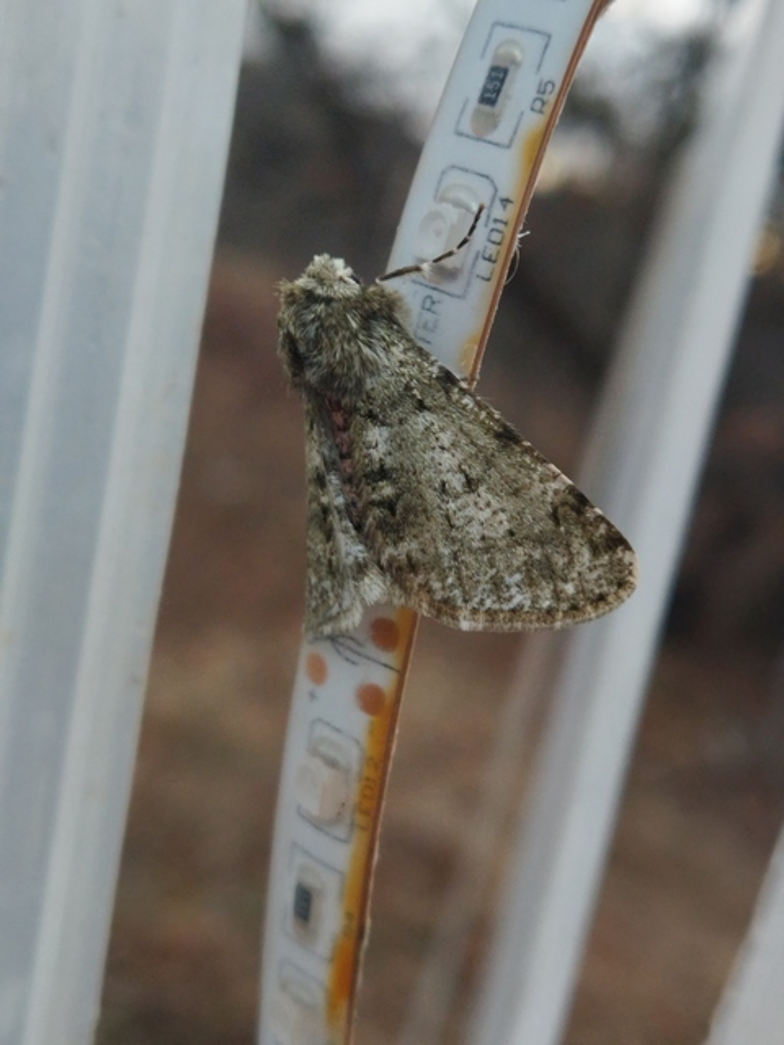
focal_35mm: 27
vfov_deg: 65.3
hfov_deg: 51.4
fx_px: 815
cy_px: 522
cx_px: 392
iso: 142
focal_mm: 4.71
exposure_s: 1/100
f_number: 1.79
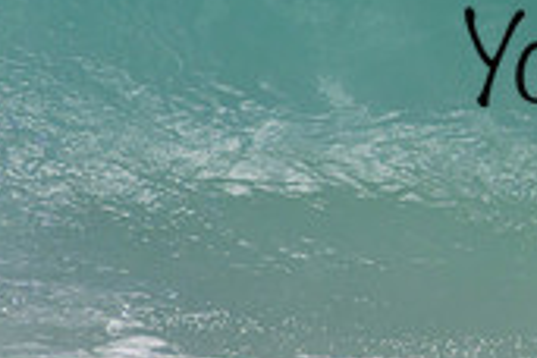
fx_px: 40421
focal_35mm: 2710
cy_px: 30
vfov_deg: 0.5
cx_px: 788
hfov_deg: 0.8
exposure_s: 1/2000
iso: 1100
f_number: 11
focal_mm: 800
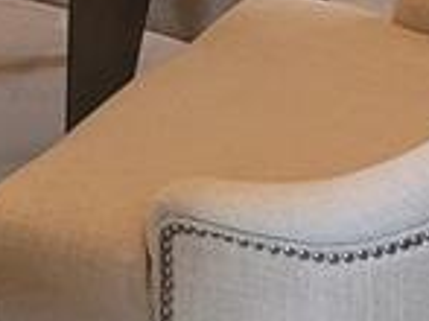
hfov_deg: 10.7
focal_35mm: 181
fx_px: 2241
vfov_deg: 7.8
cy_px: -376
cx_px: -111
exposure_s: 1/120
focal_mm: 5.4
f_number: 1.8
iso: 320
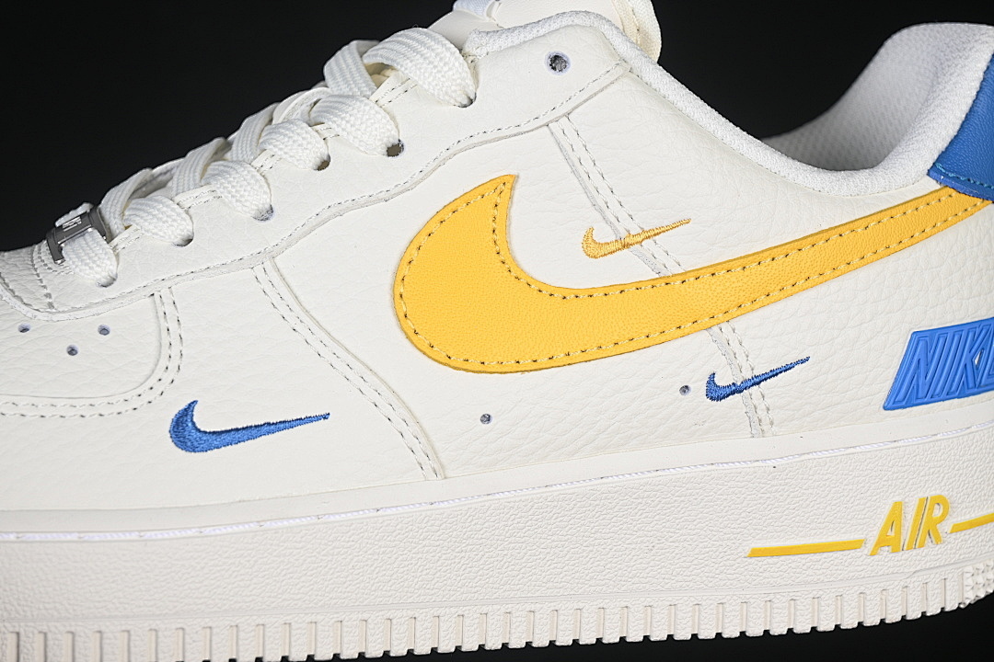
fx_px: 2071
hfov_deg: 27.0
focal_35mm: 75
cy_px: 331
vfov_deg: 18.2
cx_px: 497
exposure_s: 1/80
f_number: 7.1
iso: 160
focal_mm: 50
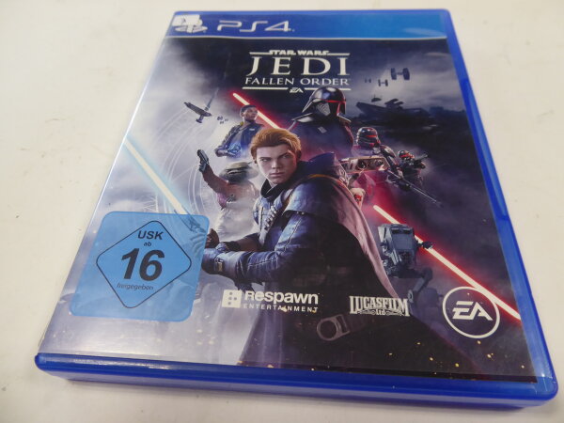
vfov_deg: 54.9
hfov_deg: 69.4
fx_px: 407
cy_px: 212
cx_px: 282
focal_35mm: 25
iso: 320
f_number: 3.3
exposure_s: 1/60
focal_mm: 4.3
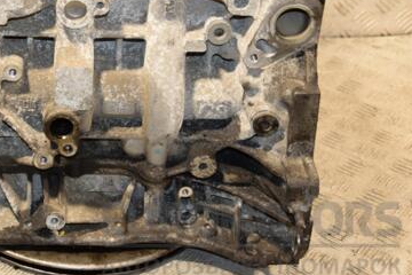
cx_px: 80
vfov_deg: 16.0
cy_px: 66
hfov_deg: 23.5
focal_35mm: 85
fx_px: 973
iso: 800
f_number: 5
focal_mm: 34
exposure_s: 1/125
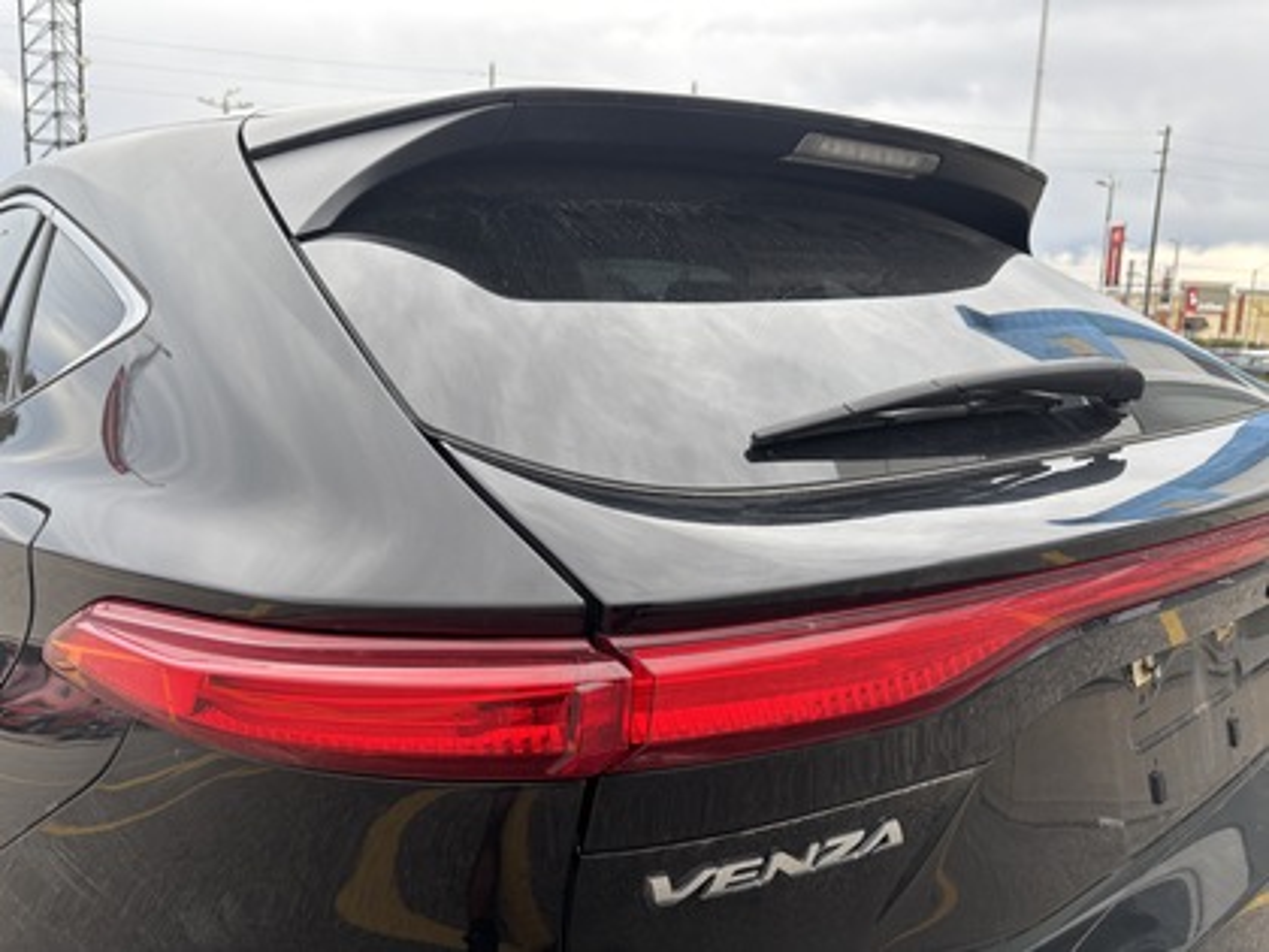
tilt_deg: -9.1
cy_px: 476
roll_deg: -2.9
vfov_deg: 53.1
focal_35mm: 26
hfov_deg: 67.3
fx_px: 953
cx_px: 634
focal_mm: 5.96
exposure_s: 1/400
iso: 50
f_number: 1.6
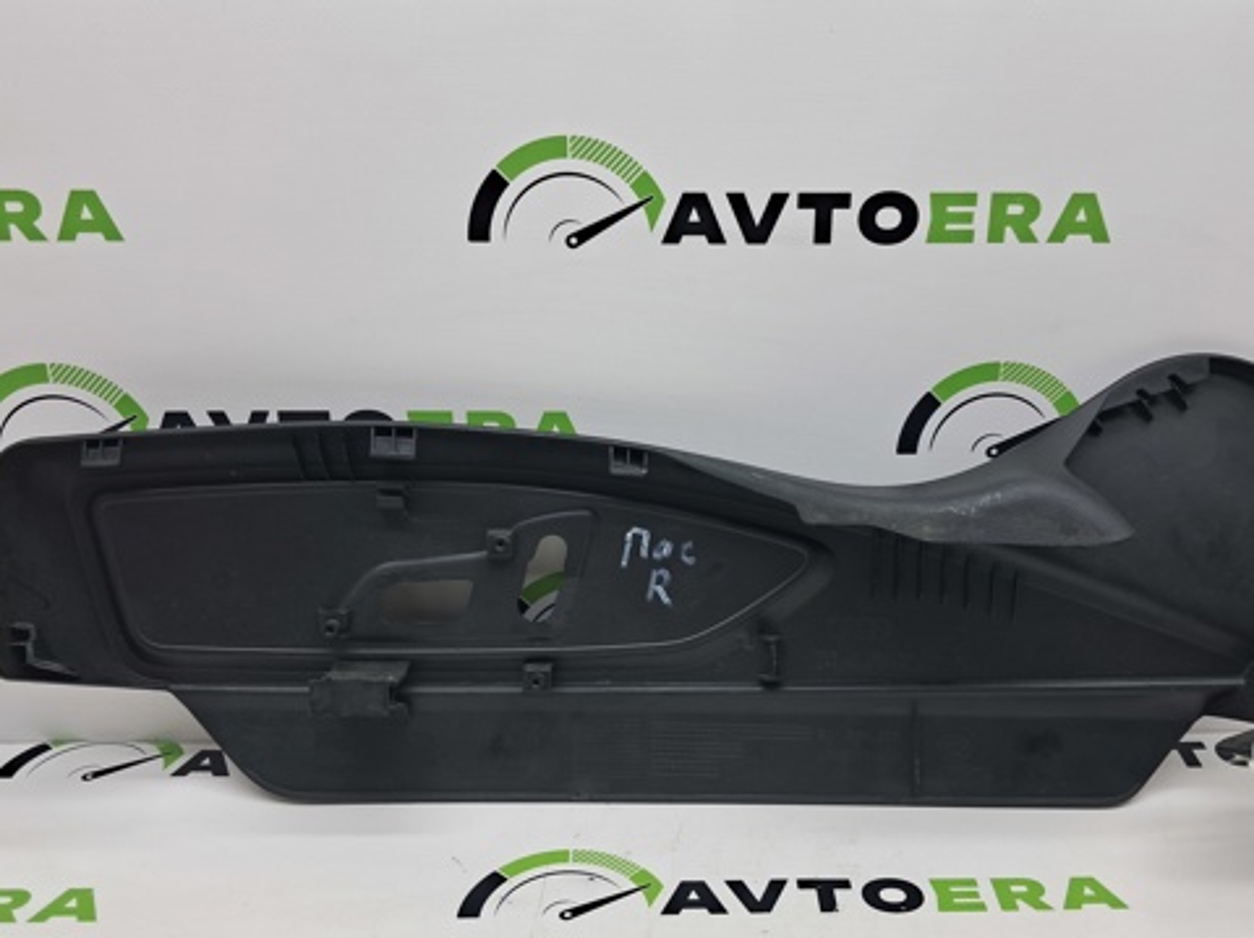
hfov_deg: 51.3
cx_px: 690
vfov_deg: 39.5
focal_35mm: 36
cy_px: 540
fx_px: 1303
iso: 50
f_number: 1.8
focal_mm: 4
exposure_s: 1/50
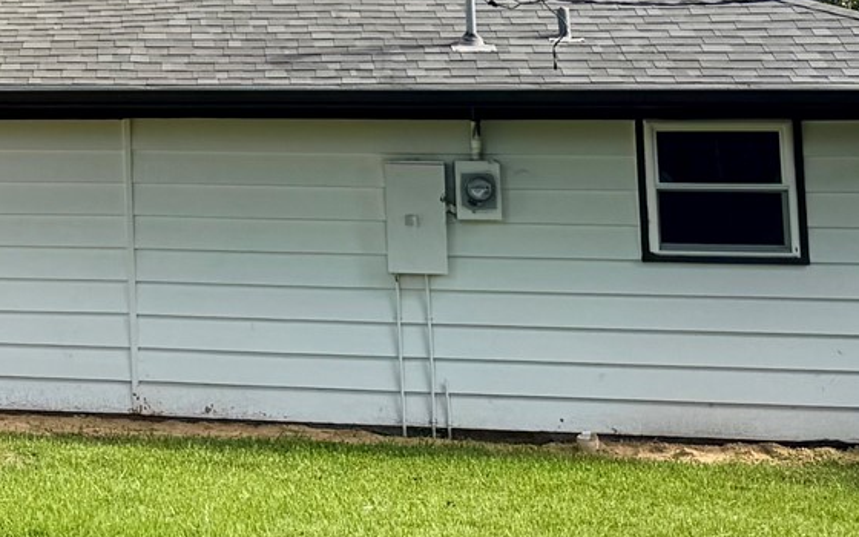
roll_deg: +0.8
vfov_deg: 13.7
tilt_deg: +7.8
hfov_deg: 18.9
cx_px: -520
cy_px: -69
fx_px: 2177
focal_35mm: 93
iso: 80
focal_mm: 6.76
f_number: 1.78
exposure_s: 1/1193
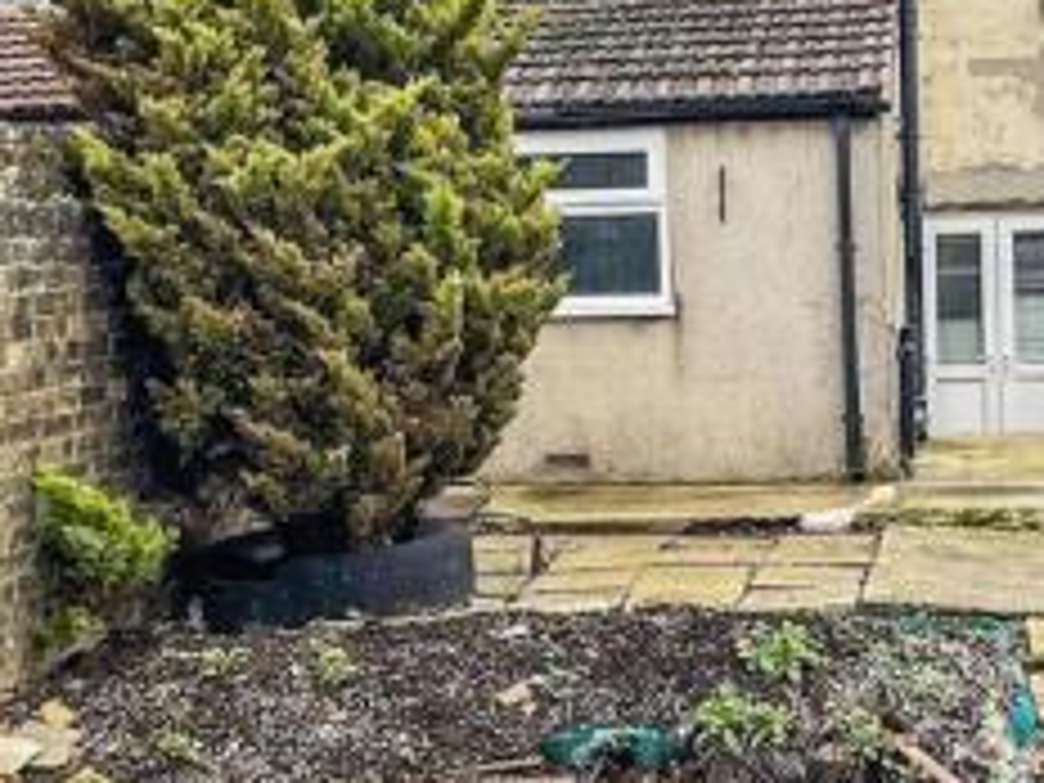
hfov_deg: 26.4
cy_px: 340
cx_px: 772
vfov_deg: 20.2
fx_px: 2202
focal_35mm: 73
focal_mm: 3
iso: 16
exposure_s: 1/200
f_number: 1.8
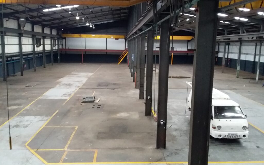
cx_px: 132
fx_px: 237
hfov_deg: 58.2
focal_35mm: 33
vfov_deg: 38.3
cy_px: 78
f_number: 2.2
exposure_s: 1/25
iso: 250
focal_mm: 3.3
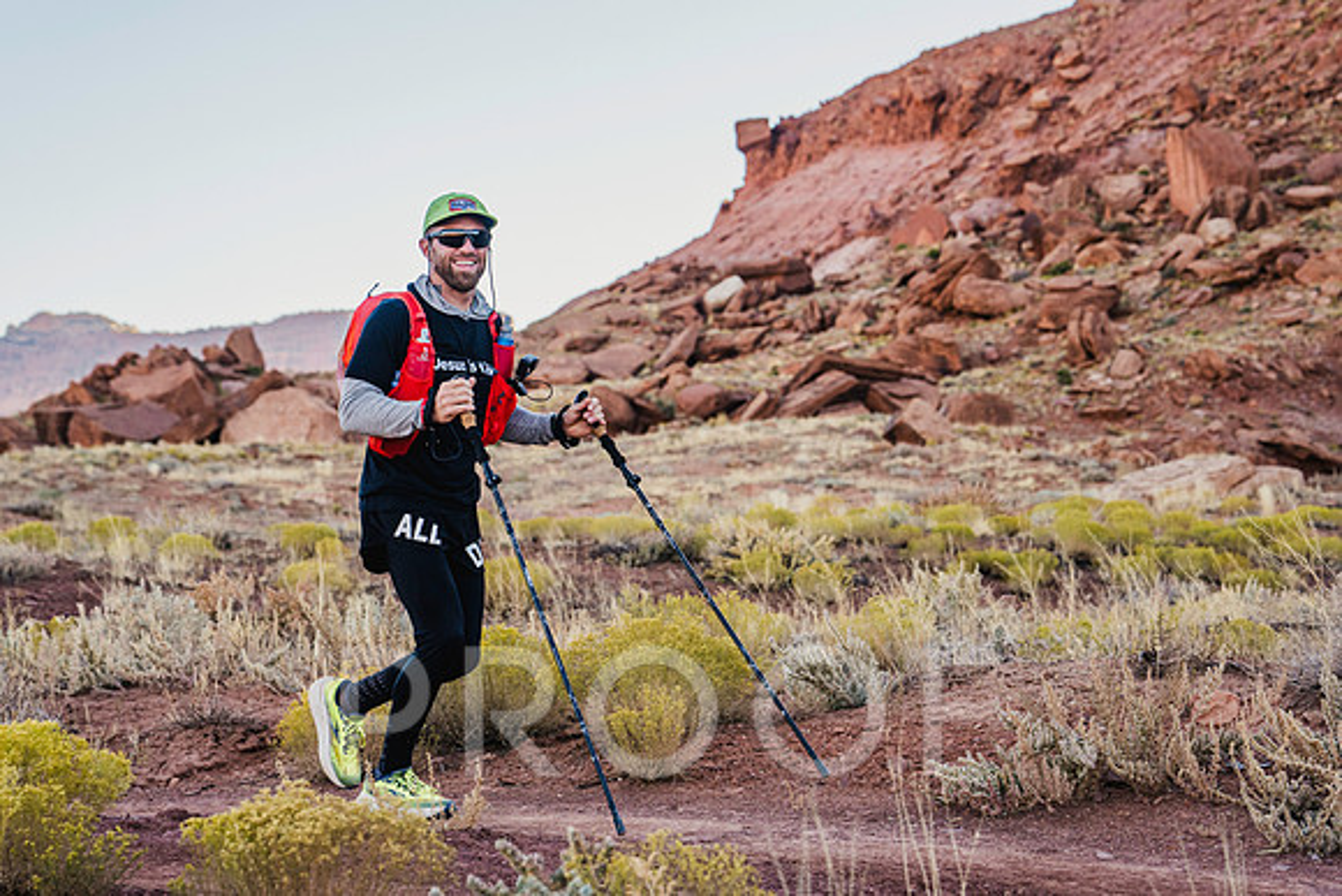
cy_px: 475
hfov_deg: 24.7
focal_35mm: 82
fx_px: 3062
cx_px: 682
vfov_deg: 16.6
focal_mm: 70
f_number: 4.5
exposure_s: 1/640
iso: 400
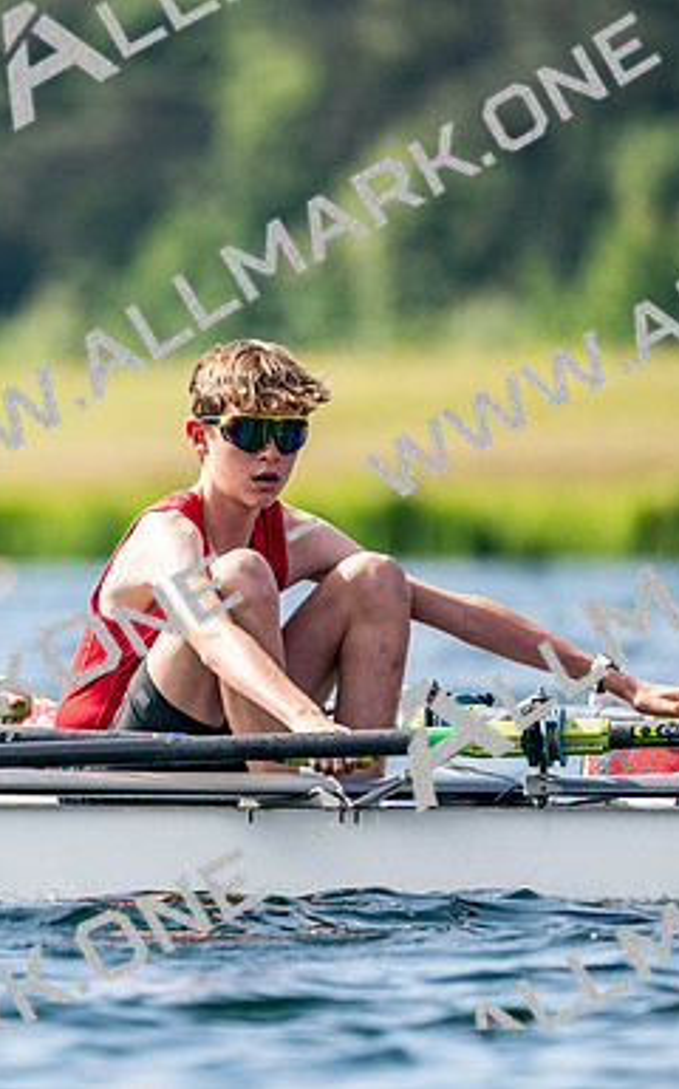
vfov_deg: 3.4
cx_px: 158
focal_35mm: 615
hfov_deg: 2.1
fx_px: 18243
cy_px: 544
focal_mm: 400
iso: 320
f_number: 4.5
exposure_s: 1/2500
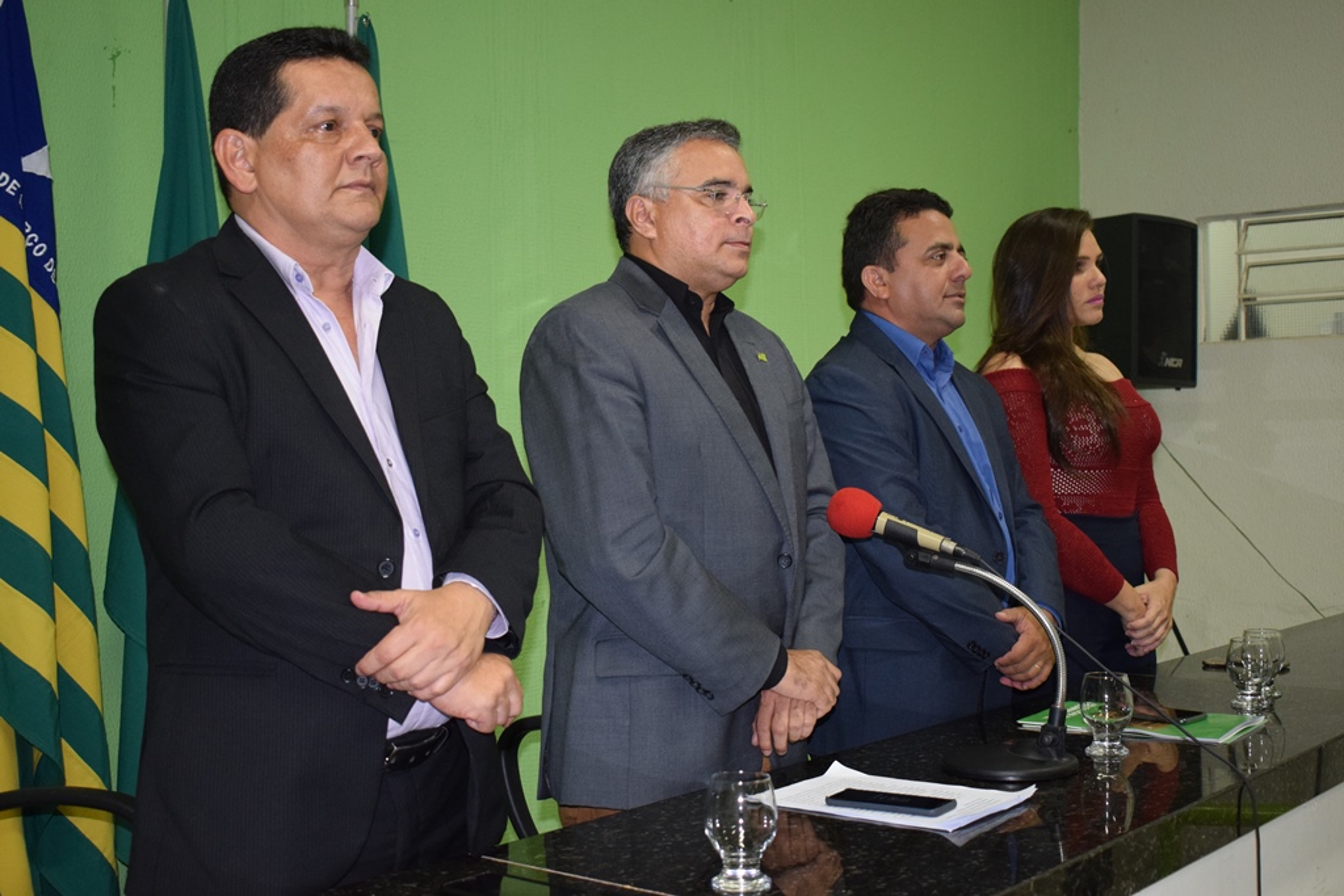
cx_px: 672
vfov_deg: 29.9
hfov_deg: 43.6
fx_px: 1680
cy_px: 448
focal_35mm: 45
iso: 2000
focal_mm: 30
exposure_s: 1/60
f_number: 4.2
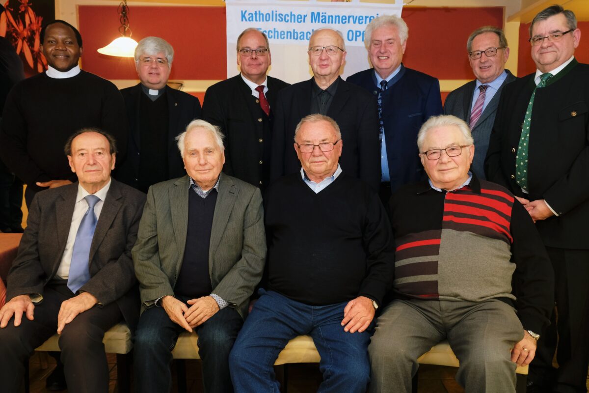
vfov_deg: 42.3
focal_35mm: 31
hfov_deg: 60.3
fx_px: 507
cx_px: 294
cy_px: 196
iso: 2500
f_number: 4
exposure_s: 1/30
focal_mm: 20.5
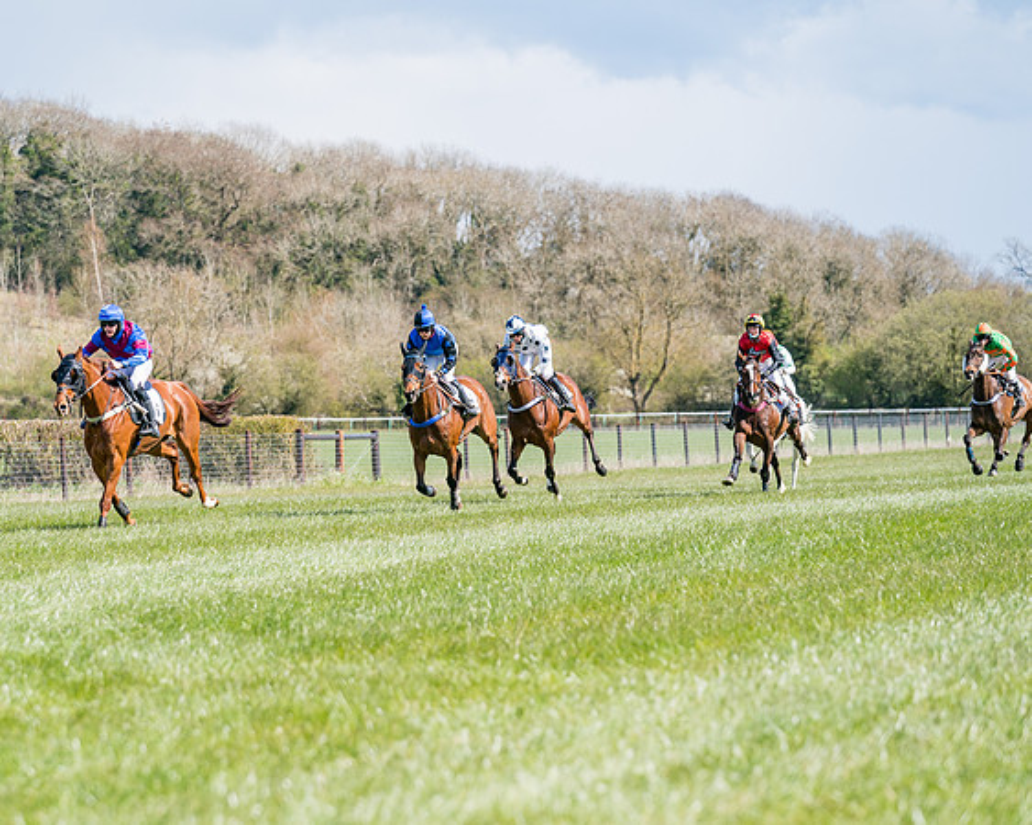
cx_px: 420
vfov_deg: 8.6
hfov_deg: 10.7
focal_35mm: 180
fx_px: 5492
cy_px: 405
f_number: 4
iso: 200
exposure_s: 1/1600
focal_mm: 148
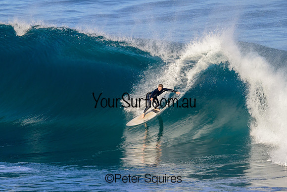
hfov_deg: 3.6
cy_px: 86
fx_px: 4522
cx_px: 144
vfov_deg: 2.4
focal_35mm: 567
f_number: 10
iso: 2000
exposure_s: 1/2000
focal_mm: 510
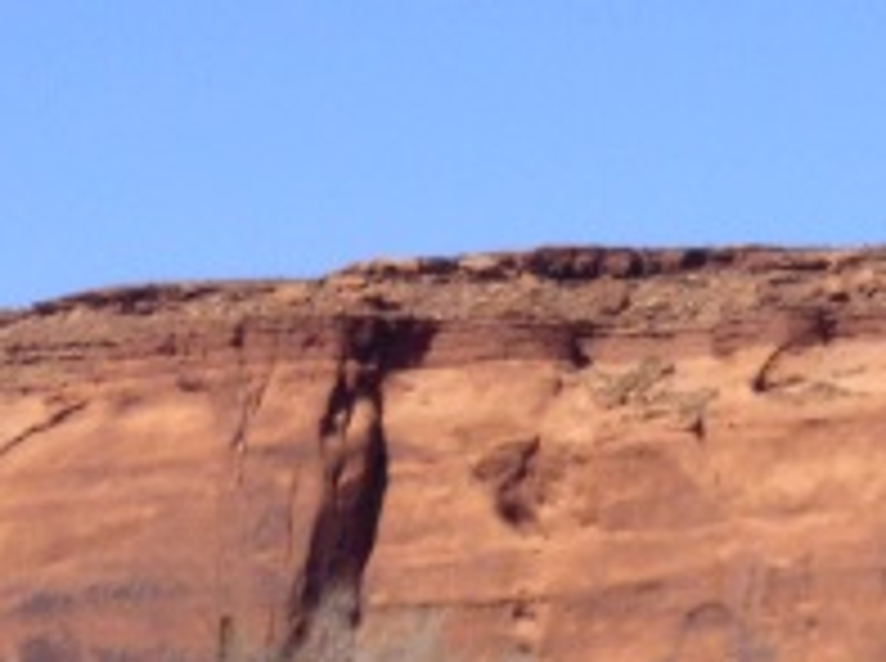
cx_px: 625
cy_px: 410
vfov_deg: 3.4
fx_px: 11139
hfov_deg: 4.6
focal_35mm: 436
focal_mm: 18.3
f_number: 5.4
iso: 80
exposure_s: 1/640
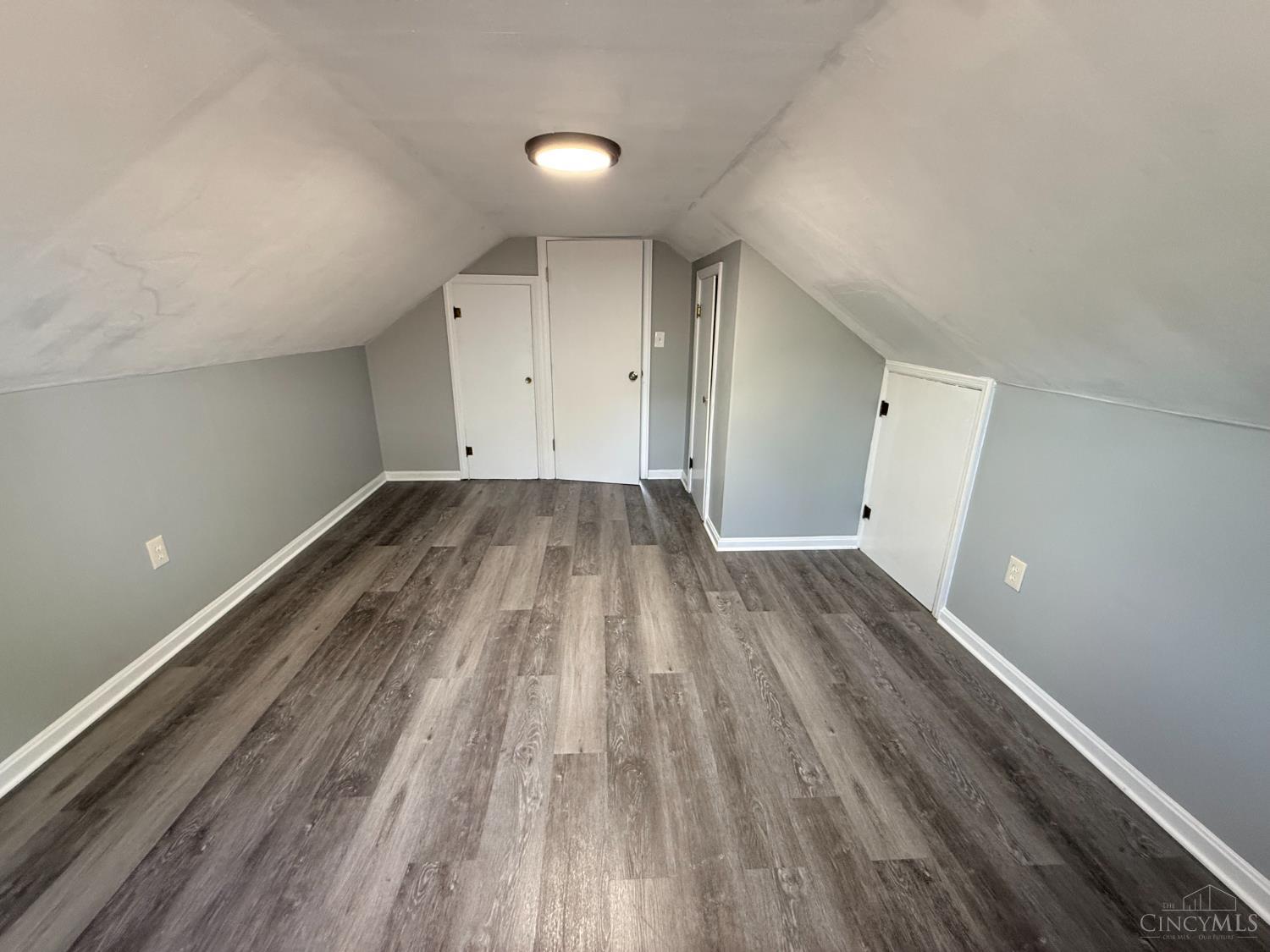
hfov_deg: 102.1
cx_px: 635
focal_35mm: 14
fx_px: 514
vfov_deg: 85.7
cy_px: 476
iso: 320
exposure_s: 1/60
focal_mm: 2.22
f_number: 2.2
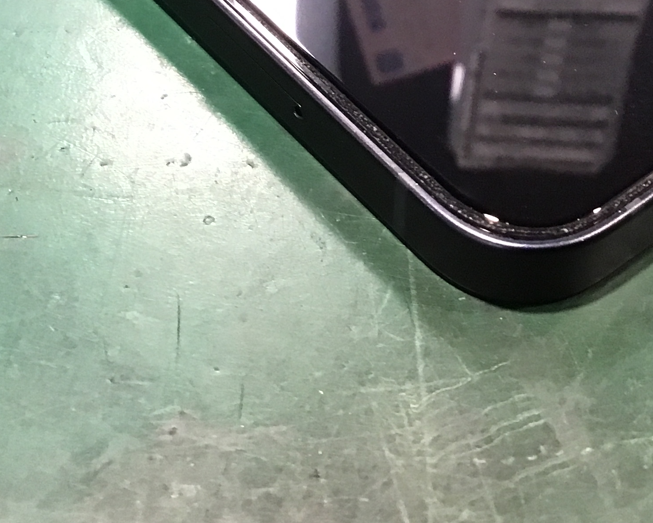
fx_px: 1295
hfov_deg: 28.3
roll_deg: -0.7
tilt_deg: -42.6
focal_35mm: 67
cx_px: 351
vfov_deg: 22.0
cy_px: 5
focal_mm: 3.3
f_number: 2.4
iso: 160
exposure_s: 1/30
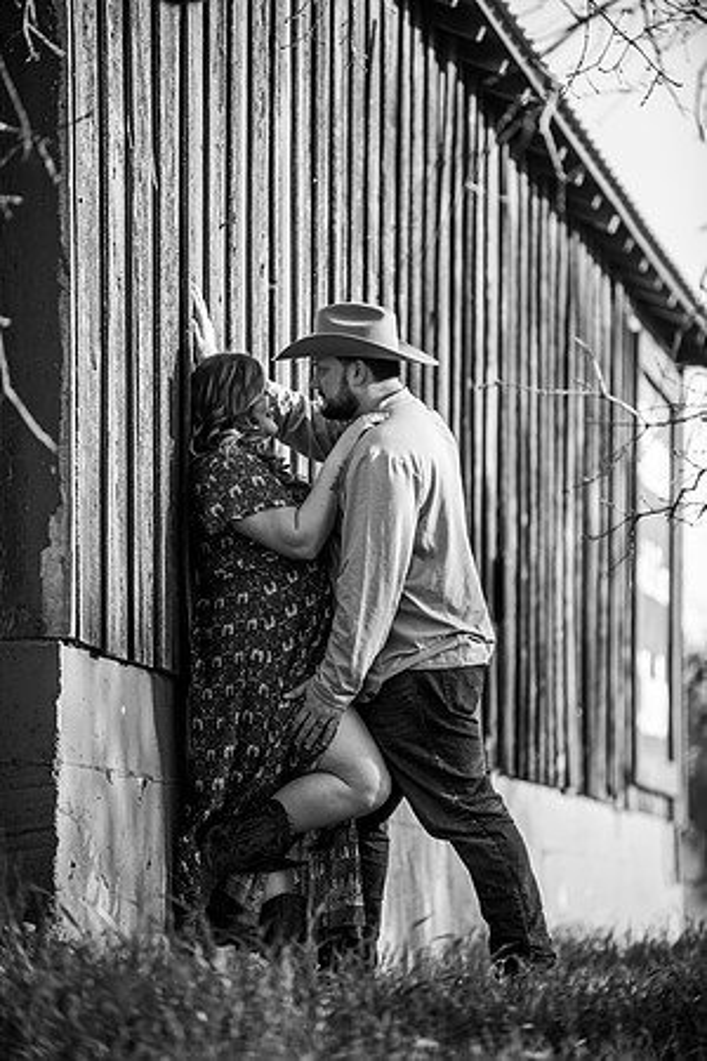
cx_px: 354
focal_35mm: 160
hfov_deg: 8.6
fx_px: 4713
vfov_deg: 12.8
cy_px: 530
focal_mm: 160
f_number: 2.8
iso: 50
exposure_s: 1/250
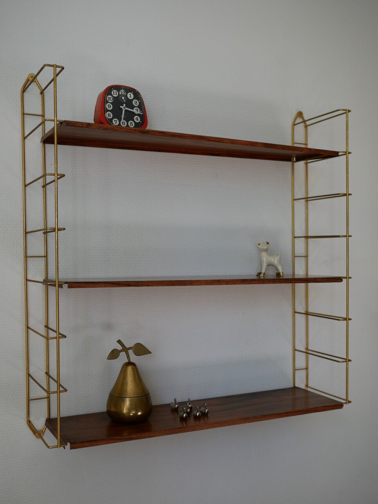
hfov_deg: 36.0
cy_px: 252
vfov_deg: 46.8
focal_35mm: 40
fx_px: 582
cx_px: 189
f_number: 2.8
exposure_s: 1/250
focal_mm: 20
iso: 200
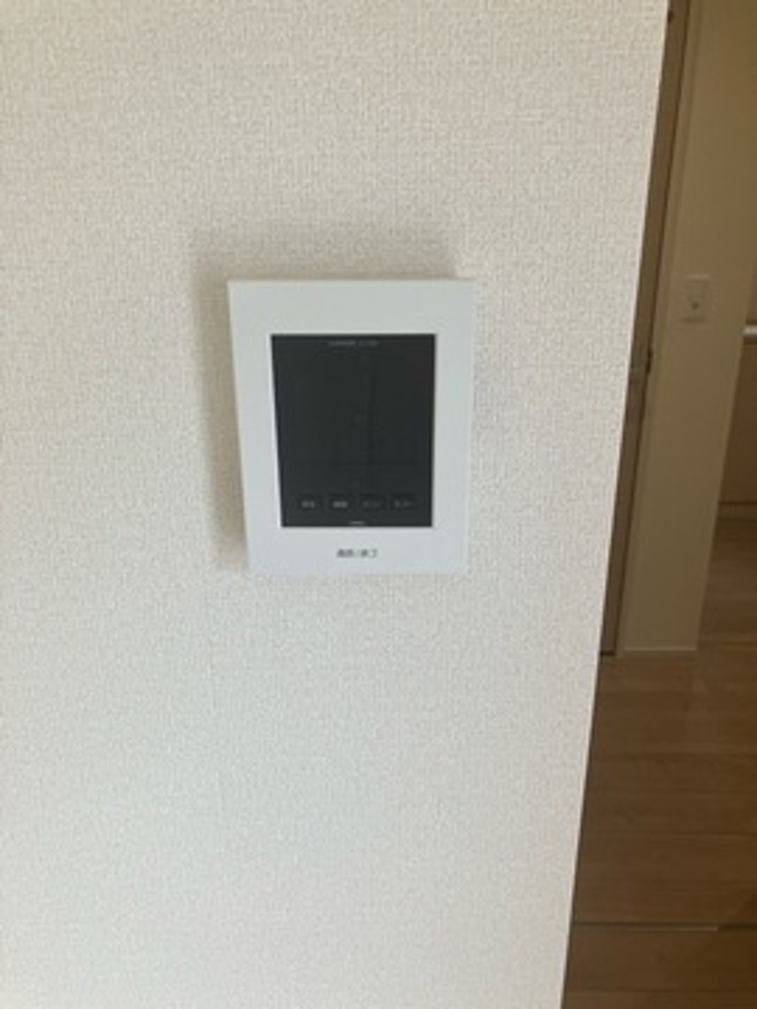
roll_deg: +0.8
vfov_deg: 63.4
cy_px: 504
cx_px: 378
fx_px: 816
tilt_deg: -20.2
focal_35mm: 28
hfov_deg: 49.7
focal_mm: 3.99
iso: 64
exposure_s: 1/121
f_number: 1.8
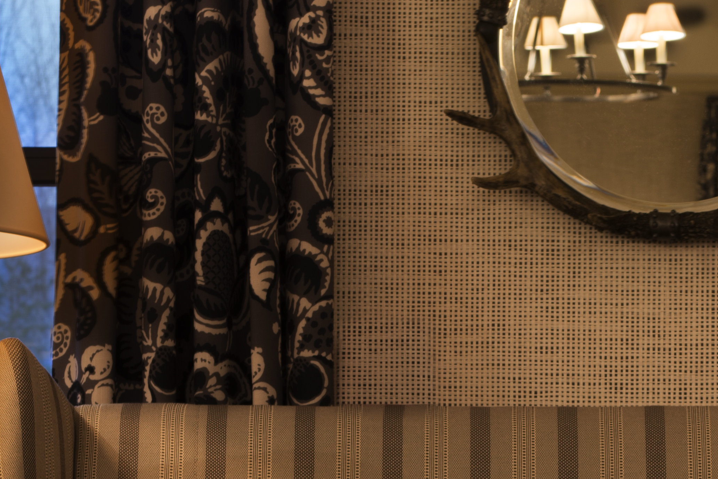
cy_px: 547
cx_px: 665
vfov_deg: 7.9
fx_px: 3431
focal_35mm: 172
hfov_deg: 11.9
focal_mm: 48
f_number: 8
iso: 100
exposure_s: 1.3
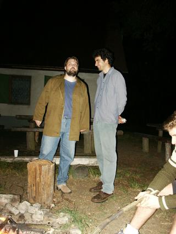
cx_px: 88
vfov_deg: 52.6
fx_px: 237
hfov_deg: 40.7
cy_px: 117
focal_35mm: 35
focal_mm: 7.2
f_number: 3
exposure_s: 1/45
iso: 200
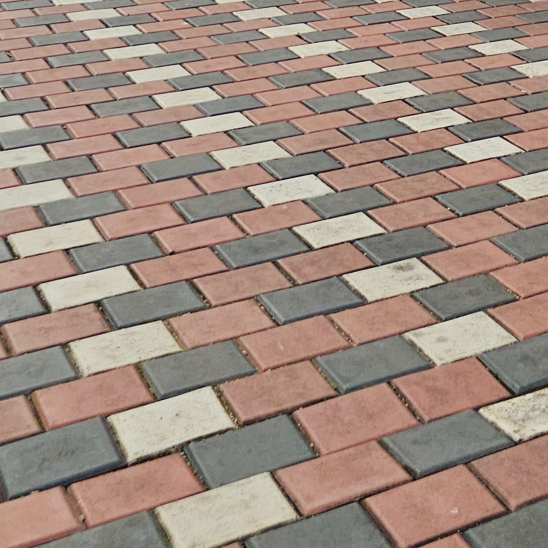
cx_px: 700
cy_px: -310
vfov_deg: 19.8
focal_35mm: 74
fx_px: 1325
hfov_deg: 21.3
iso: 40
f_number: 1.7
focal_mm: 6.3
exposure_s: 1/180
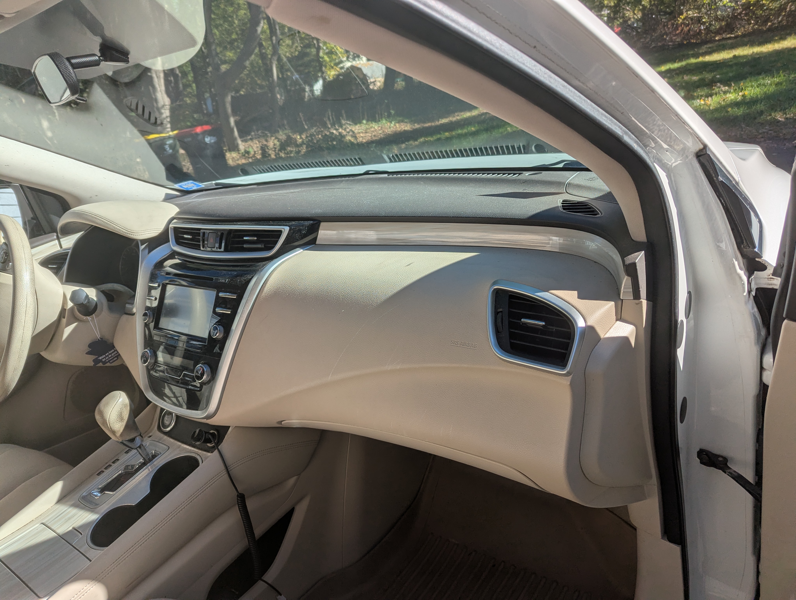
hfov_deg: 71.5
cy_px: 300
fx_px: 553
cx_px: 398
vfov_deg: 56.9
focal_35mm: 24
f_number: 1.85
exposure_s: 1/1287
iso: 34
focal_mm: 6.81
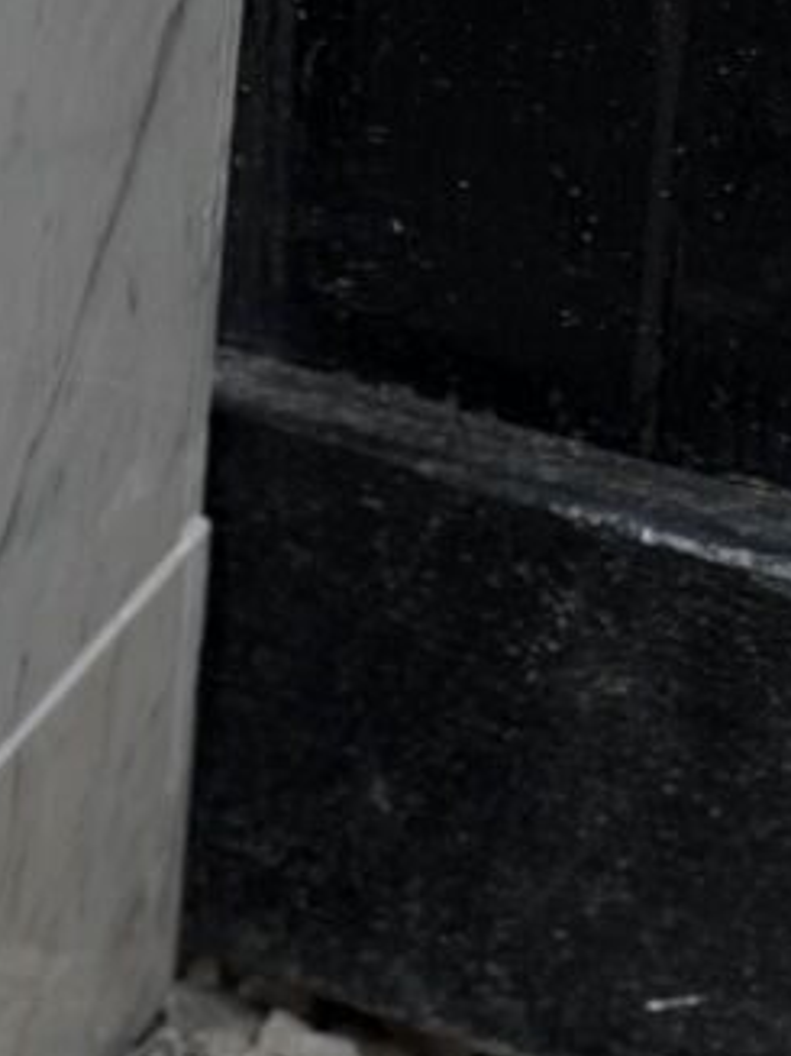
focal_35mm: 176
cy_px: 794
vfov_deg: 11.2
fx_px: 5366
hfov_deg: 8.2
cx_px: -478
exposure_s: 1/1027
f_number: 1.78
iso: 64
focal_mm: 6.76
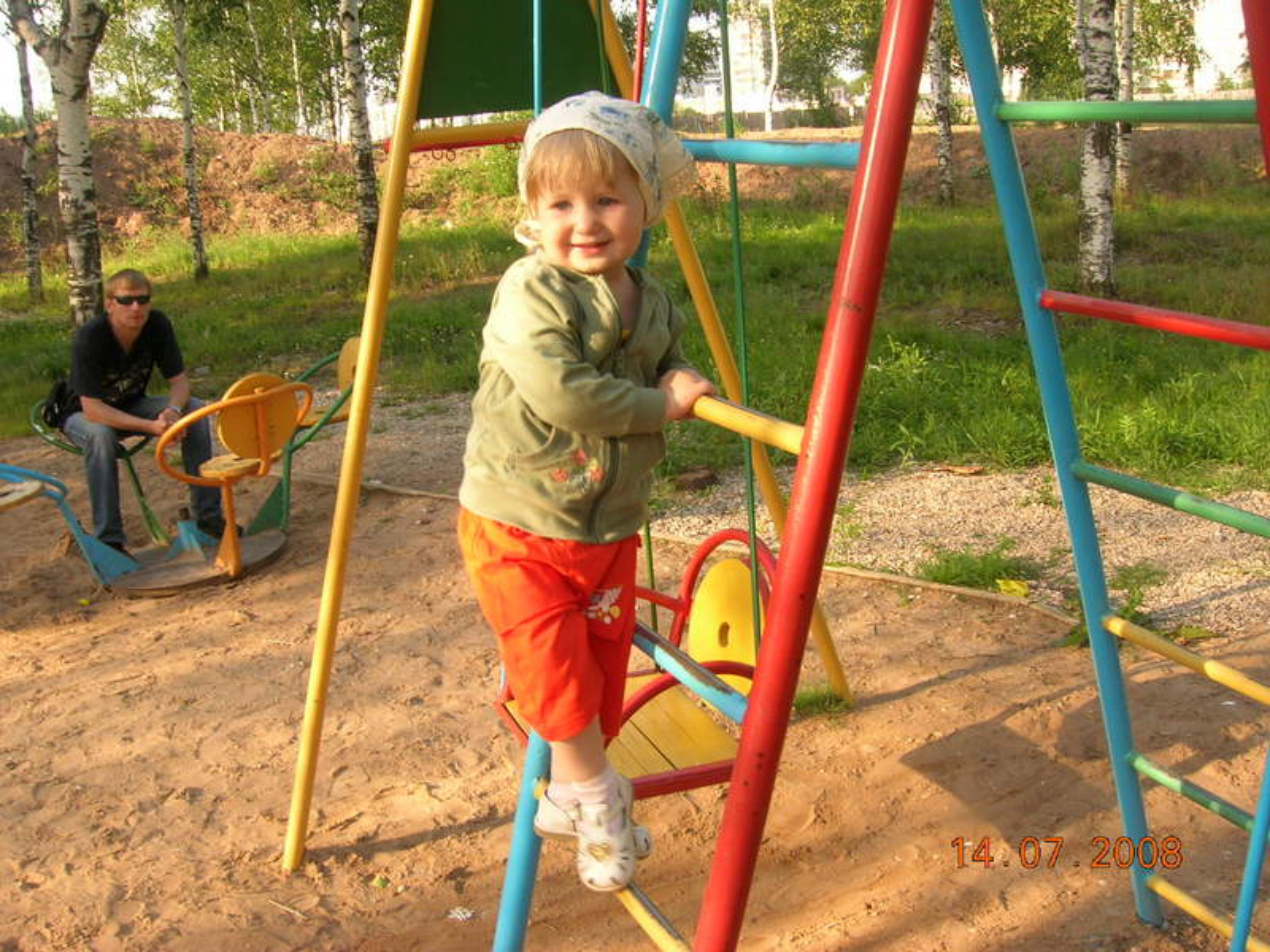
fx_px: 1247
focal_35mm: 34
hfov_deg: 54.0
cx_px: 635
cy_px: 476
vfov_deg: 41.8
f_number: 4.9
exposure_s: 1/55.2
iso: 50
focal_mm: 5.7
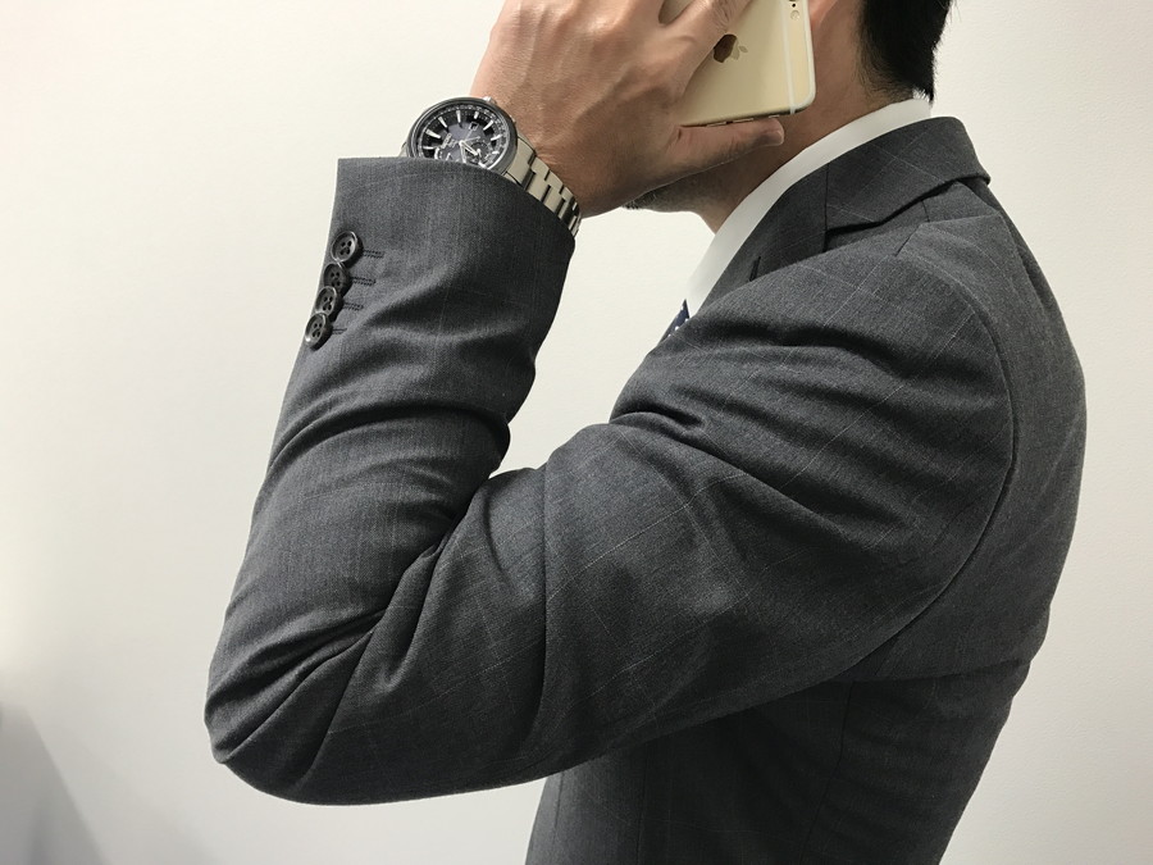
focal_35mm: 28
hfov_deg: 63.4
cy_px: 432
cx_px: 576
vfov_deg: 49.7
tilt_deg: -11.0
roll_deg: +0.4
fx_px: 933
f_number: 1.8
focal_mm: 3.99
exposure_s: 1/30
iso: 25
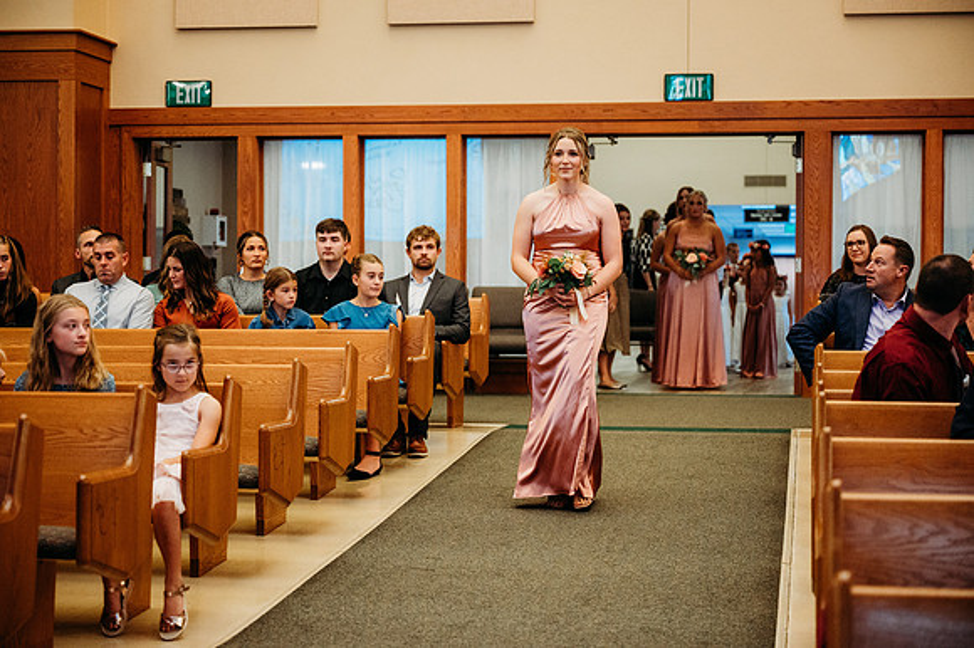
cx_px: 487
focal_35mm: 70
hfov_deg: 28.9
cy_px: 324
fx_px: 1893
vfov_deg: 19.4
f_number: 3.2
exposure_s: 1/250
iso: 2000
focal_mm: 70
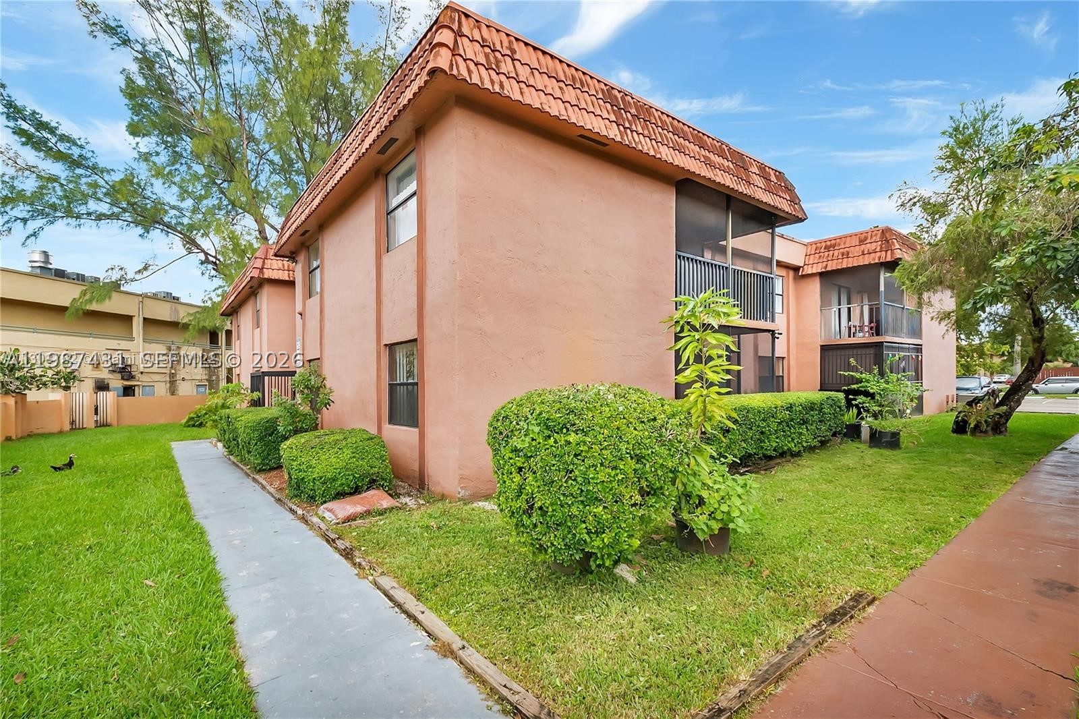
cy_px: 360
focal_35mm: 15
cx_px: 540
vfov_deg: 77.3
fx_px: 449
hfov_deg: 100.4
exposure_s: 1/250
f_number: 8
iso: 100
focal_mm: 10
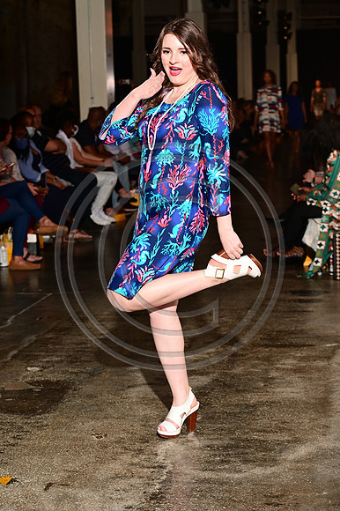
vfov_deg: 26.0
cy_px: 256
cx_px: 170
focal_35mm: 78
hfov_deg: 17.5
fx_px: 1106
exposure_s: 1/160
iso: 1000
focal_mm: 78
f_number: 6.3
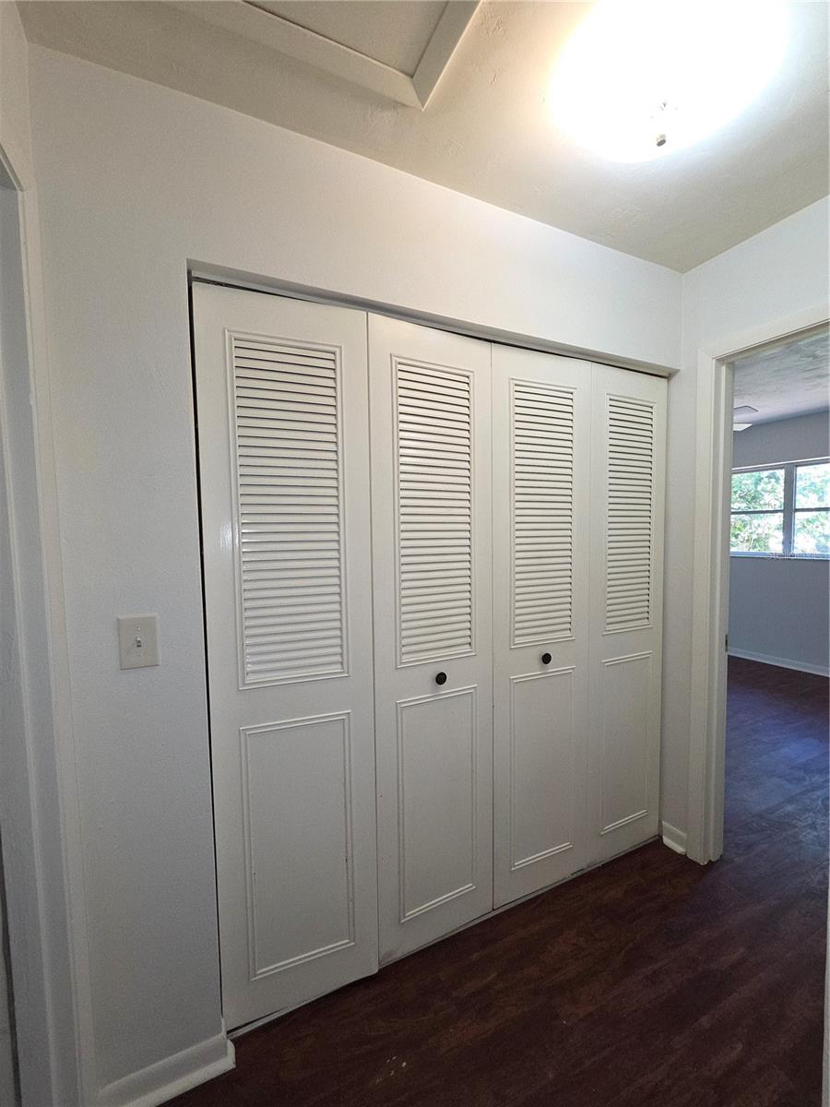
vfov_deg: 106.2
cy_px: 554
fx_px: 416
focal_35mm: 13
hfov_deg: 89.9
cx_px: 415
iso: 100
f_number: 2.2
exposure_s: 1/60
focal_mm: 2.2
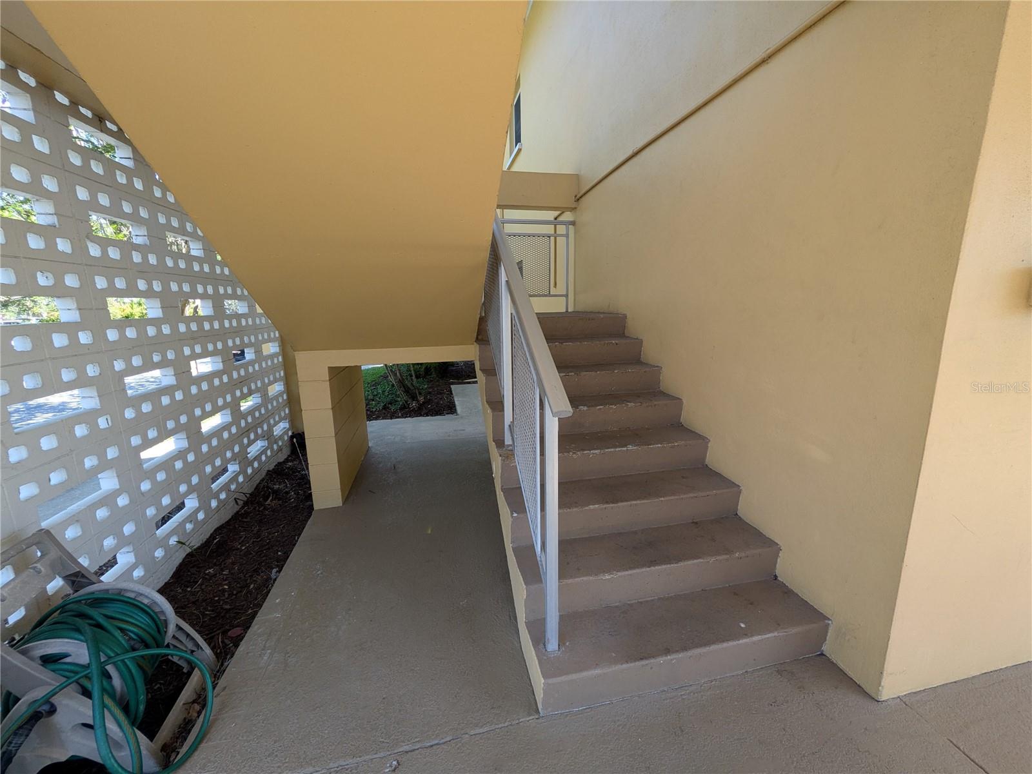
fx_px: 417
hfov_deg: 102.1
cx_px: 516
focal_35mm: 14
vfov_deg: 85.7
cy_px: 387
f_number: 2.2
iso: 50
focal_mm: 1.83
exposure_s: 1/198
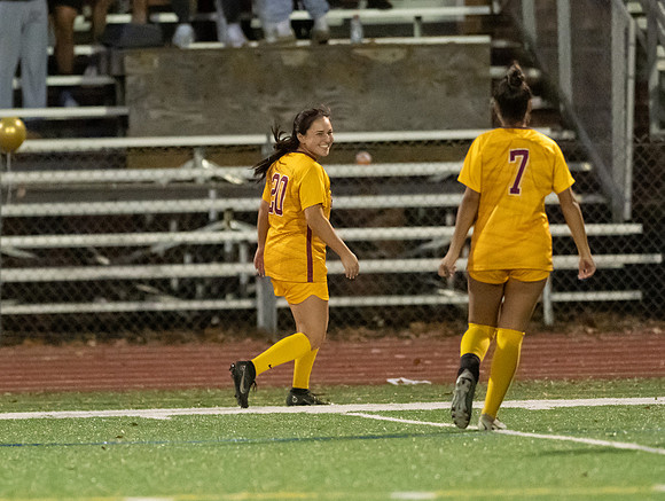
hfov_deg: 3.2
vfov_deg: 2.4
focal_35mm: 625
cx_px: 239
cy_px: 237
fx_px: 12026
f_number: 2.8
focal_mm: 300
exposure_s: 1/1000
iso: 16000
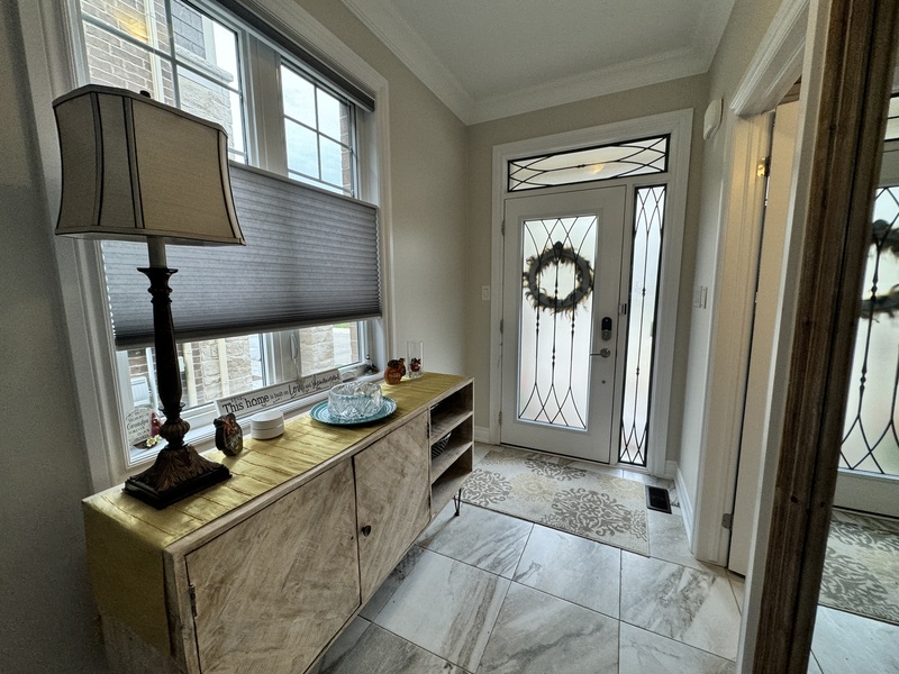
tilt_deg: -8.5
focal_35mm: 14
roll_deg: +0.7
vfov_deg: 85.7
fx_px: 364
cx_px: 450
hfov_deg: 102.1
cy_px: 337
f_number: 2.2
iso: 125
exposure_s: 1/120
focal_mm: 2.22
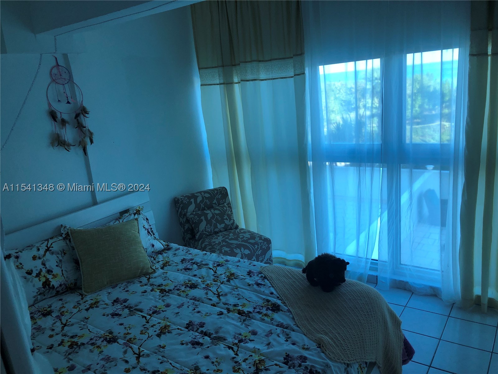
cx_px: 249
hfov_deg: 63.4
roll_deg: +6.0
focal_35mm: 28
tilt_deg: -14.9
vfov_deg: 49.7
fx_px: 403
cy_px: 187
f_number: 1.8
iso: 40
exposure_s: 1/120
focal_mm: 3.99
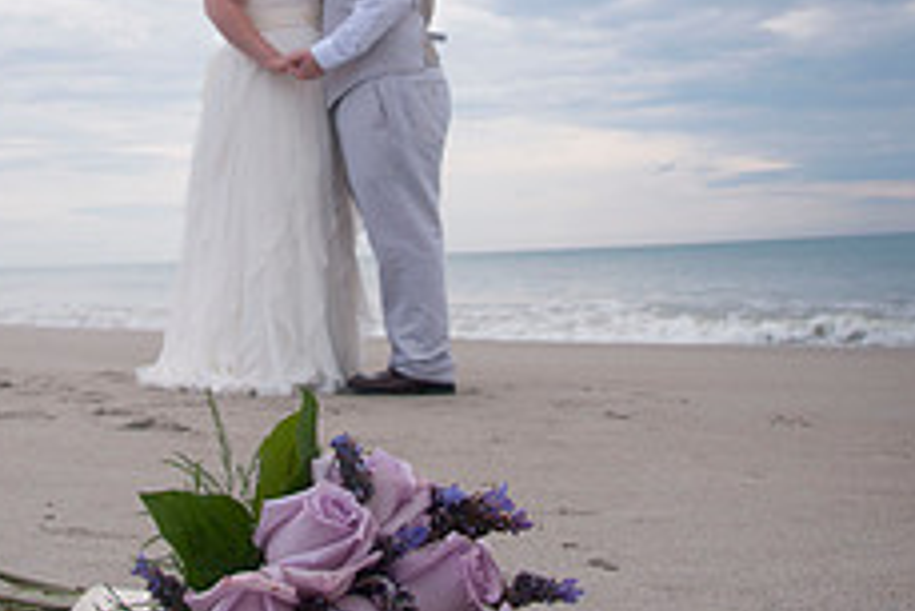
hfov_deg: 37.3
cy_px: 52
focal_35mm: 53
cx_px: 346
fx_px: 1348
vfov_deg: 24.7
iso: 100
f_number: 8
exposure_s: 1/250
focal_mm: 18
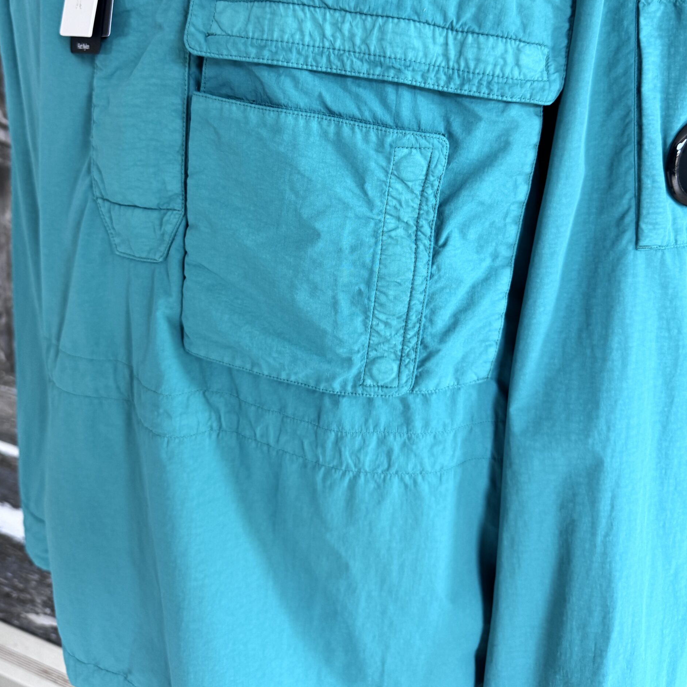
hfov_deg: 55.6
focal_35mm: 29
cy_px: 233
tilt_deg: -17.9
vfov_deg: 54.6
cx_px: 345
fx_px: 651
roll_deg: -0.3
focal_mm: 6.76
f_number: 1.78
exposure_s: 1/93
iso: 200
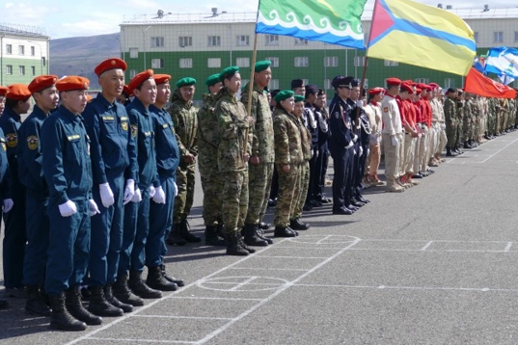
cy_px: 142
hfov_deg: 23.1
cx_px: 307
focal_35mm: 88
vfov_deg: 15.5
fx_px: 1266
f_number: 3.6
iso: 125
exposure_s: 1/1300
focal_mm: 22.94
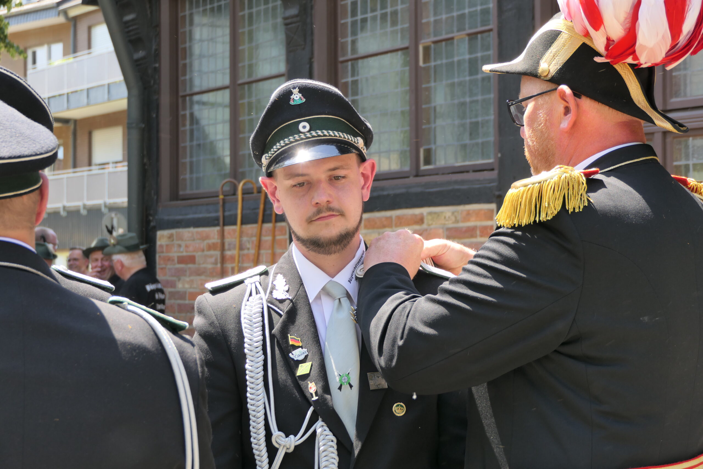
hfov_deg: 25.4
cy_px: 234
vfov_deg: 17.1
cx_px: 352
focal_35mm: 80
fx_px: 1562
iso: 125
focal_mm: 29.3
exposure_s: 1/200
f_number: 4
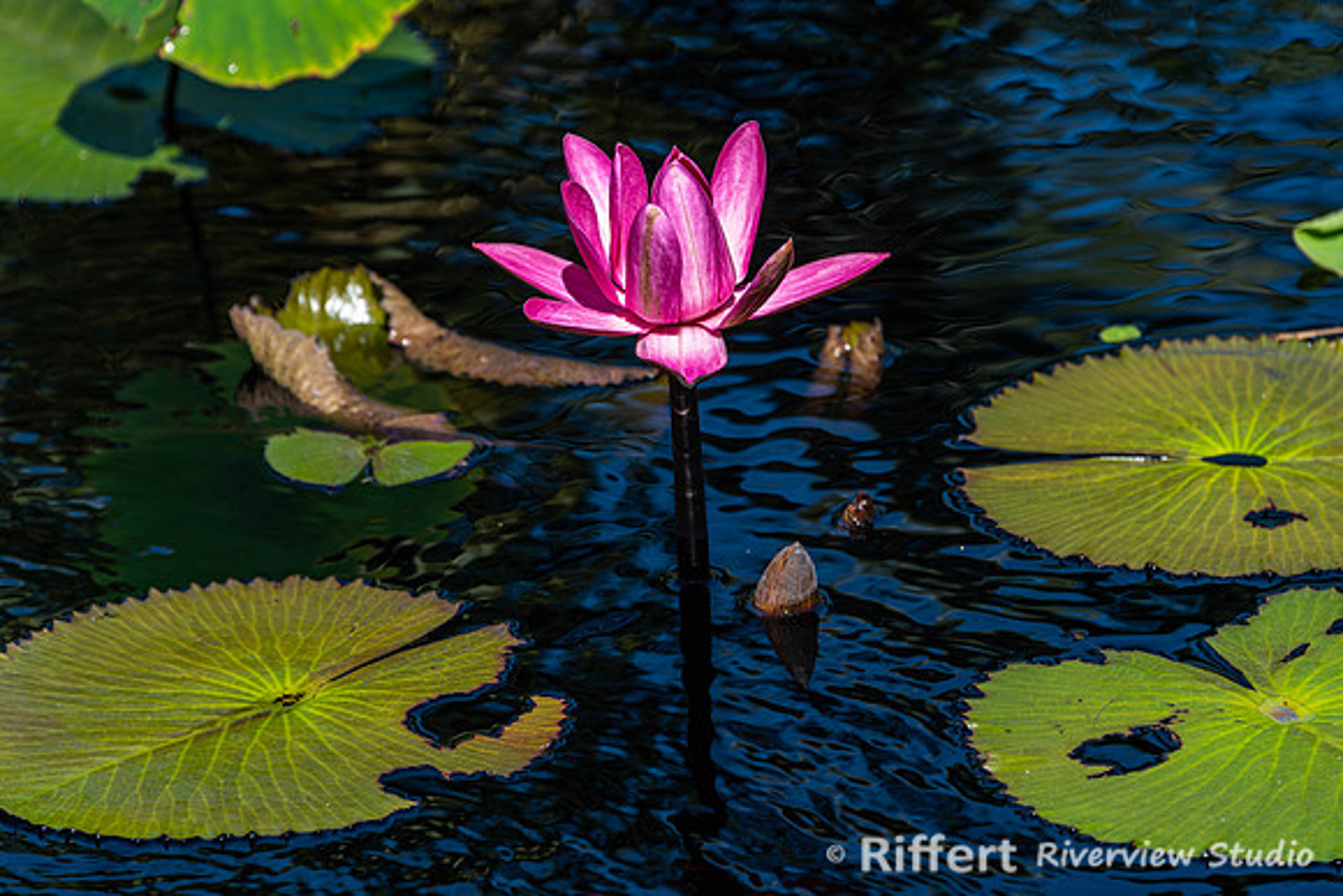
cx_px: 672
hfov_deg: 6.3
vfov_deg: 4.2
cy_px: 448
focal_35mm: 327
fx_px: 12217
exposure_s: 1/160
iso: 72
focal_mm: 300
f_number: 8
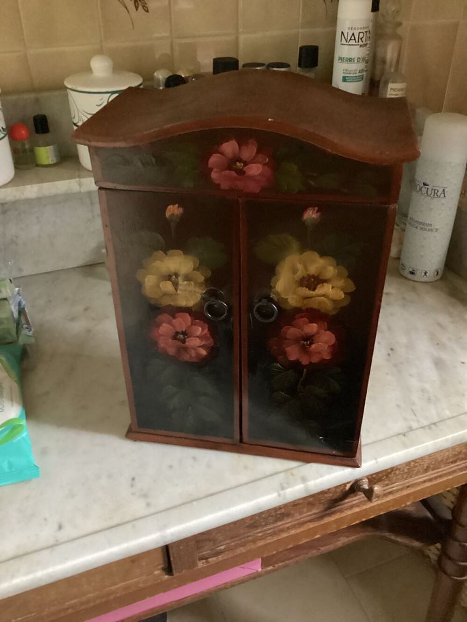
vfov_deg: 58.3
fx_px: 558
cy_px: 311
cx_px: 234
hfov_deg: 45.4
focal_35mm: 31
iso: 640
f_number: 2.4
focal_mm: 3.3
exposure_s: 1/17
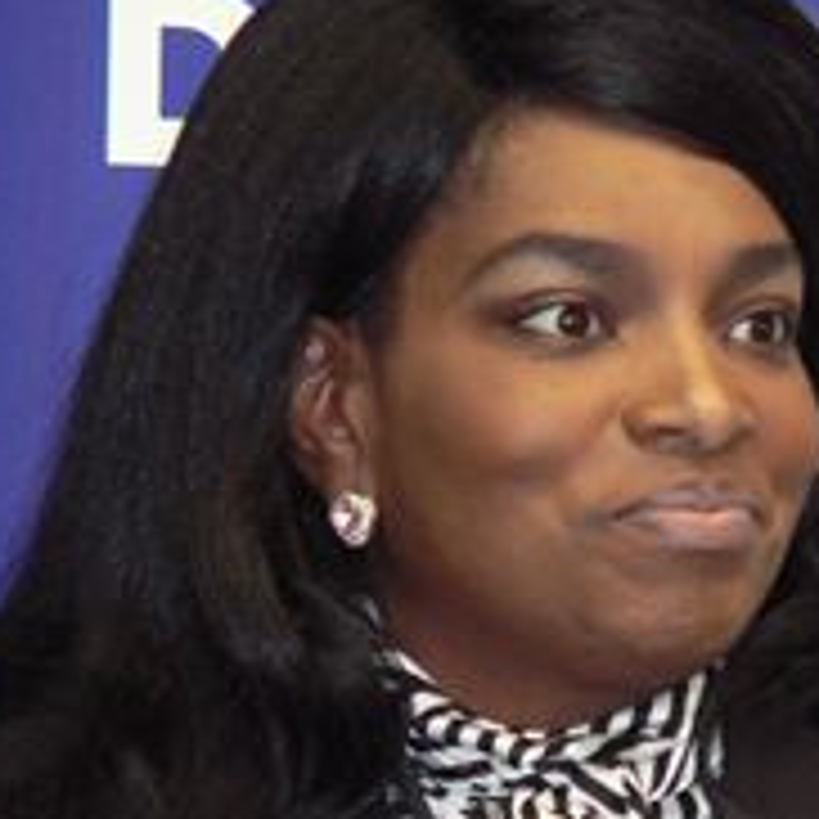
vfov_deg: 2.3
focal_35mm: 755
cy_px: 450
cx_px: 603
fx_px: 20210
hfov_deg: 2.3
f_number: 2.8
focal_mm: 72
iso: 400
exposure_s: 1/50
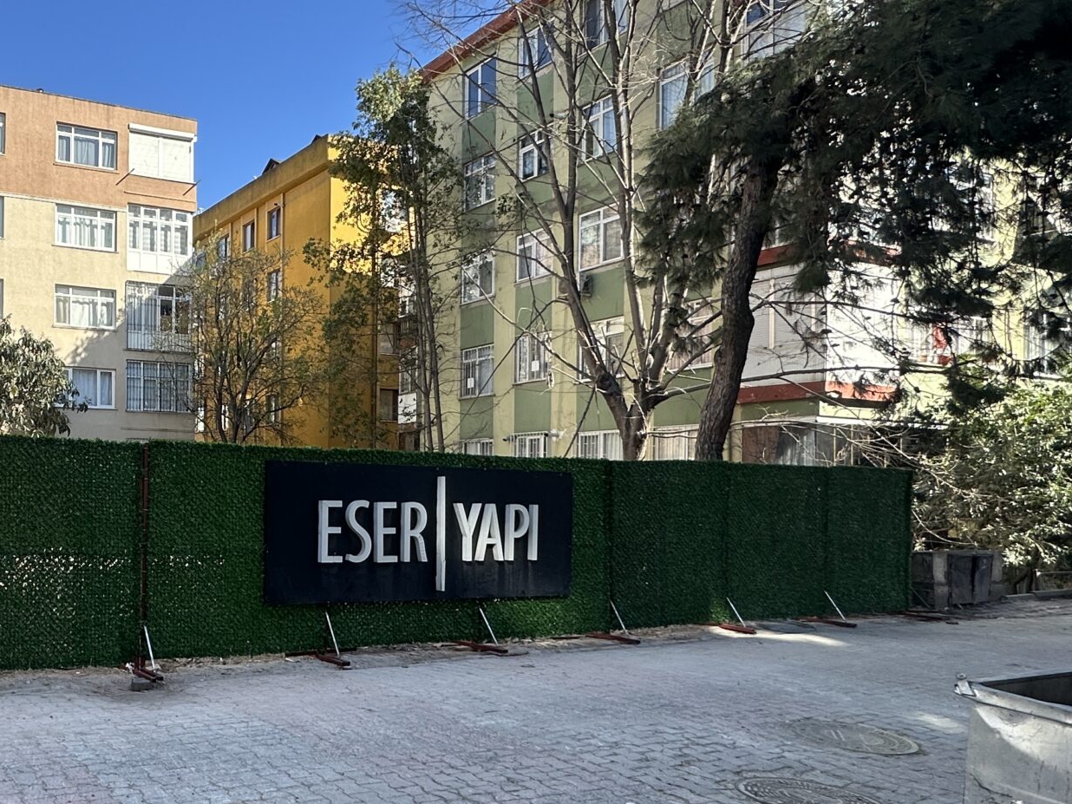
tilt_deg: +0.1
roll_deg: -0.2
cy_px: 486
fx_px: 898
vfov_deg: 47.9
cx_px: 154
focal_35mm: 29
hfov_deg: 55.4
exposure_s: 1/587
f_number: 2.2
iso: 40
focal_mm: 2.22
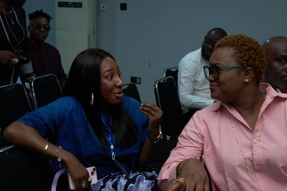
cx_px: 141
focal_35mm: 50
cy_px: 94
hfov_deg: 39.6
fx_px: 399
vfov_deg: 27.0
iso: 1600
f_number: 5.6
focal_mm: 33
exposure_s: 1/100
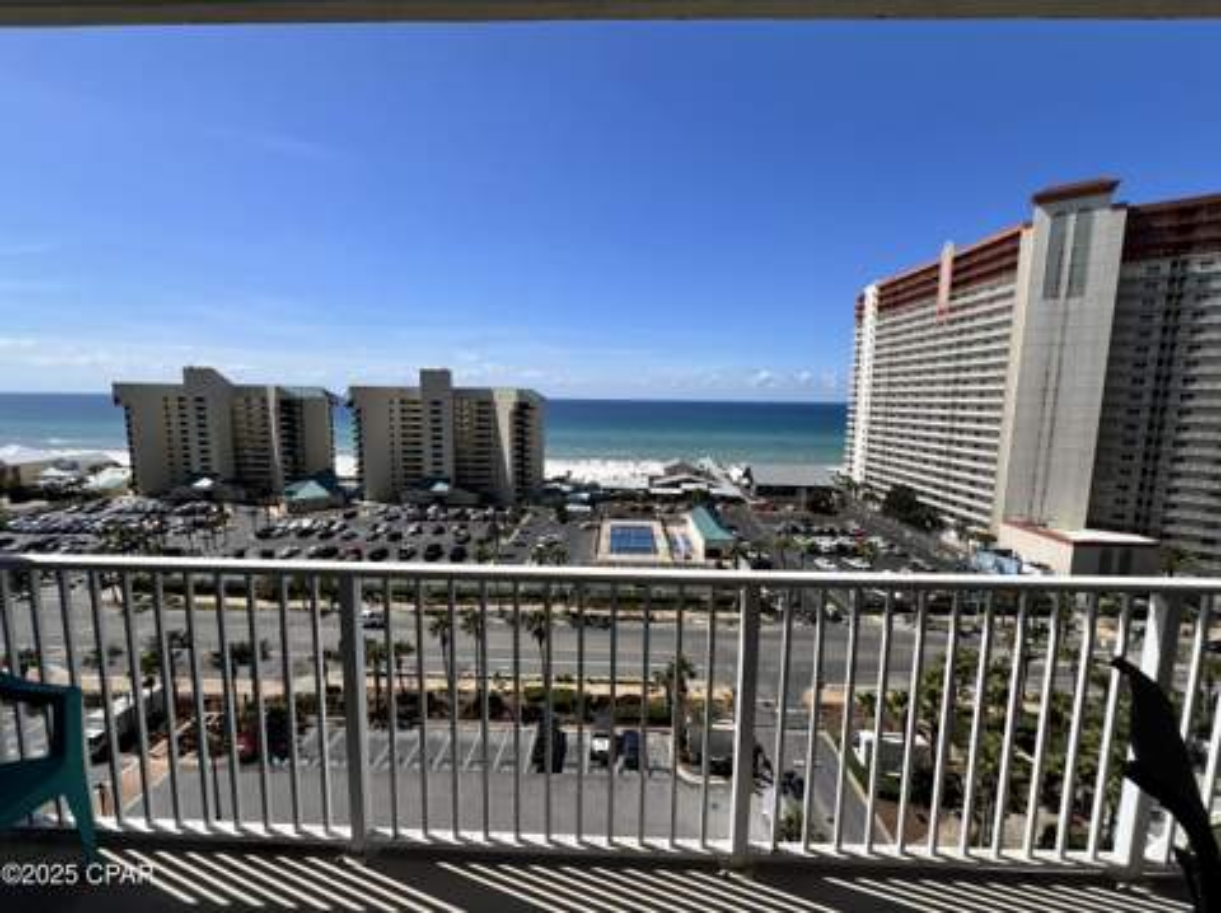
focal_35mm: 13
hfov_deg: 106.2
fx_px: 458
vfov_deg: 89.8
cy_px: 456
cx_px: 610
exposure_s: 1/2421
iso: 32
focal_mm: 1.57
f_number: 1.8
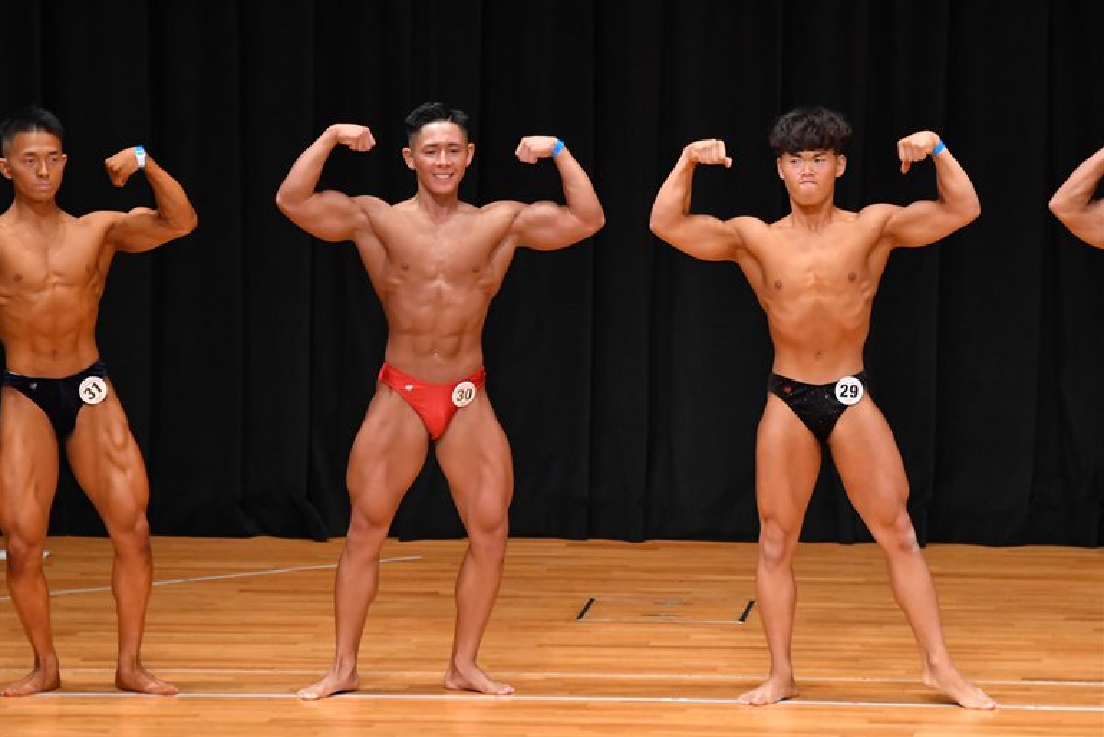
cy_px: 369
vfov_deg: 4.8
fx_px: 8802
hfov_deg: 7.2
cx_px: 549
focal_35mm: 287
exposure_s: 1/400
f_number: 5.6
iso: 4000
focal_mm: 190
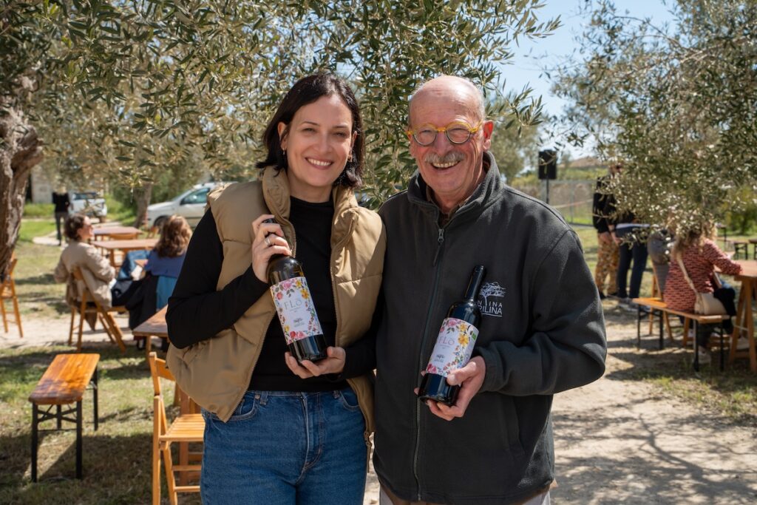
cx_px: 378
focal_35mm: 43
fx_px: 904
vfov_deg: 31.2
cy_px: 252
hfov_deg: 45.4
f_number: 6.3
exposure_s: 1/320
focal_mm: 43
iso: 100
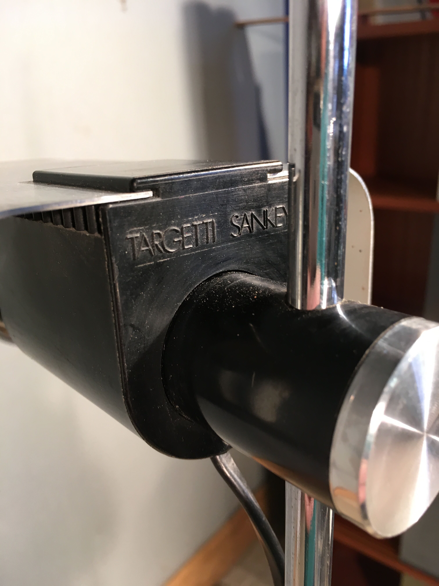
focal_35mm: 29
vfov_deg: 61.7
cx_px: 220
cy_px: 293
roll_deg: +2.3
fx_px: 490
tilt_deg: -21.1
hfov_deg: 48.2
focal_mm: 4.15
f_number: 2.2
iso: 80
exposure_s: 1/33
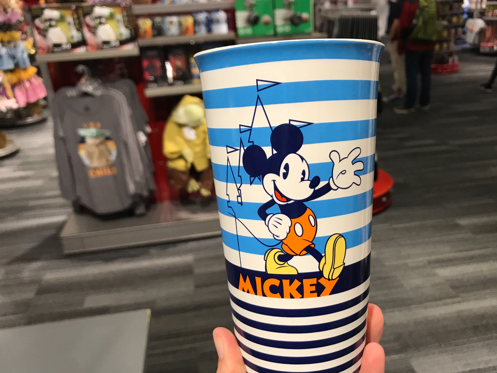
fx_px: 459
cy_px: 209
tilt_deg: -22.8
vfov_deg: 44.1
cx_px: 279
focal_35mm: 32
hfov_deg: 56.7
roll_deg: +3.5
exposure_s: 1/30
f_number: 1.8
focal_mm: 3.99
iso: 25
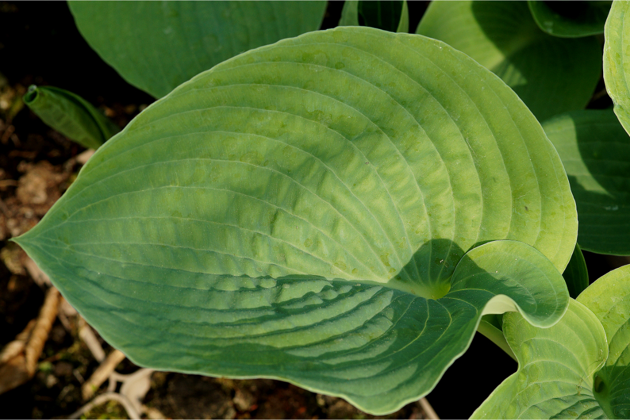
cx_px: 315
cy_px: 210
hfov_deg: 13.7
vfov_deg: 9.1
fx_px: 2625
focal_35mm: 150
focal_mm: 100
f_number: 7.1
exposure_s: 1/160
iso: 320
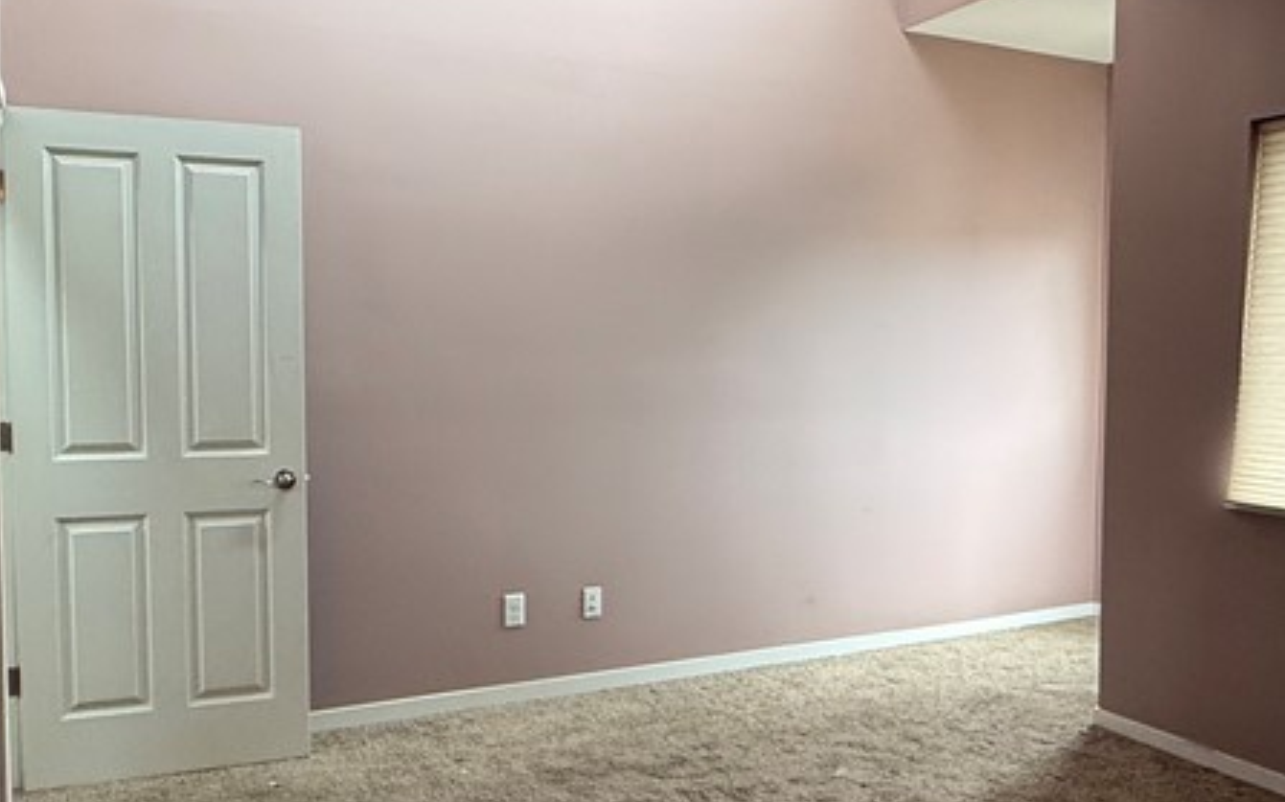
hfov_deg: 56.4
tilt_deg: -3.4
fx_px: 1190
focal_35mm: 34
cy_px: 420
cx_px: 759
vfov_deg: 37.2
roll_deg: -0.6
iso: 200
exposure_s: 1/120
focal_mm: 2.22
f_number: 2.2
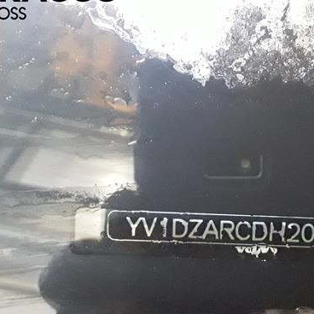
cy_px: 177
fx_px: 441
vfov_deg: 39.1
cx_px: 230
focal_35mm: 43
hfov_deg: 38.3
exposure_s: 1/10
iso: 800
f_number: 1.9
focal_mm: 2.91
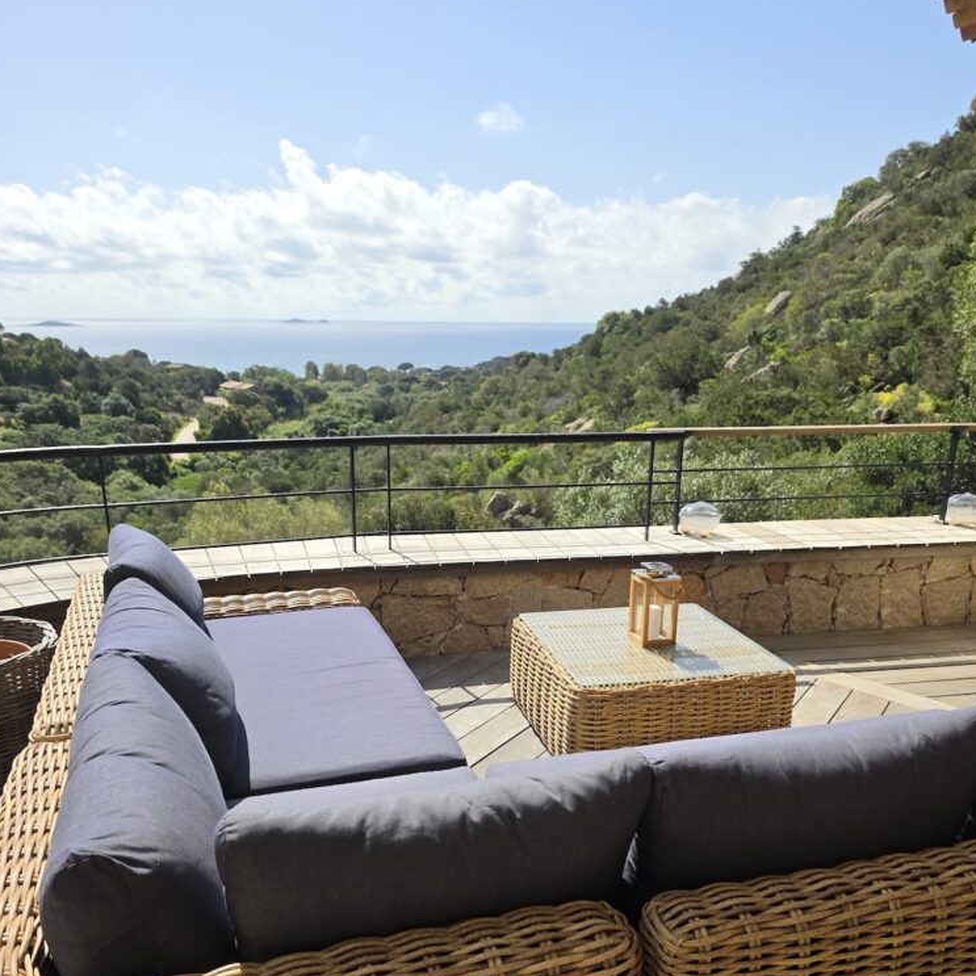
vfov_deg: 56.8
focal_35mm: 28
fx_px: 893
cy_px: 594
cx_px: 489
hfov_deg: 57.3
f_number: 1.4
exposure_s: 1/7939
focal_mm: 6.5
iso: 40
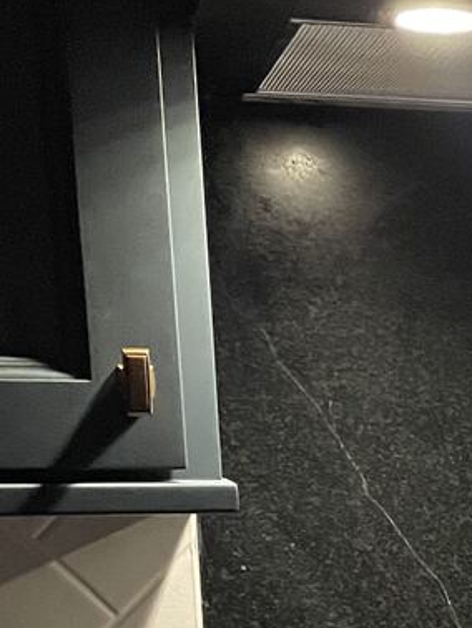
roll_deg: +1.0
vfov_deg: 16.7
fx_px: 1998
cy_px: 846
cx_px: 758
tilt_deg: -12.3
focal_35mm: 110
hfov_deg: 12.6
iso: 800
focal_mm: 4.2
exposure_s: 1/30
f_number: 1.6
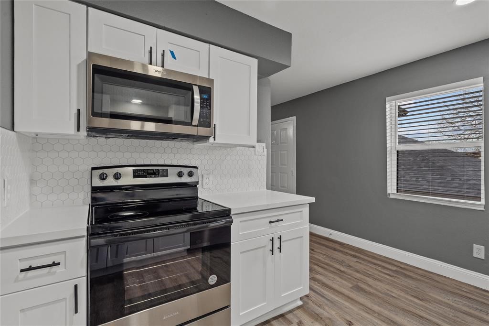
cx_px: 244
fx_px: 217
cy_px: 163
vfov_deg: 73.7
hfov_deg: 96.8
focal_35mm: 16
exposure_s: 1/6
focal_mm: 16
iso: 1250
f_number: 9
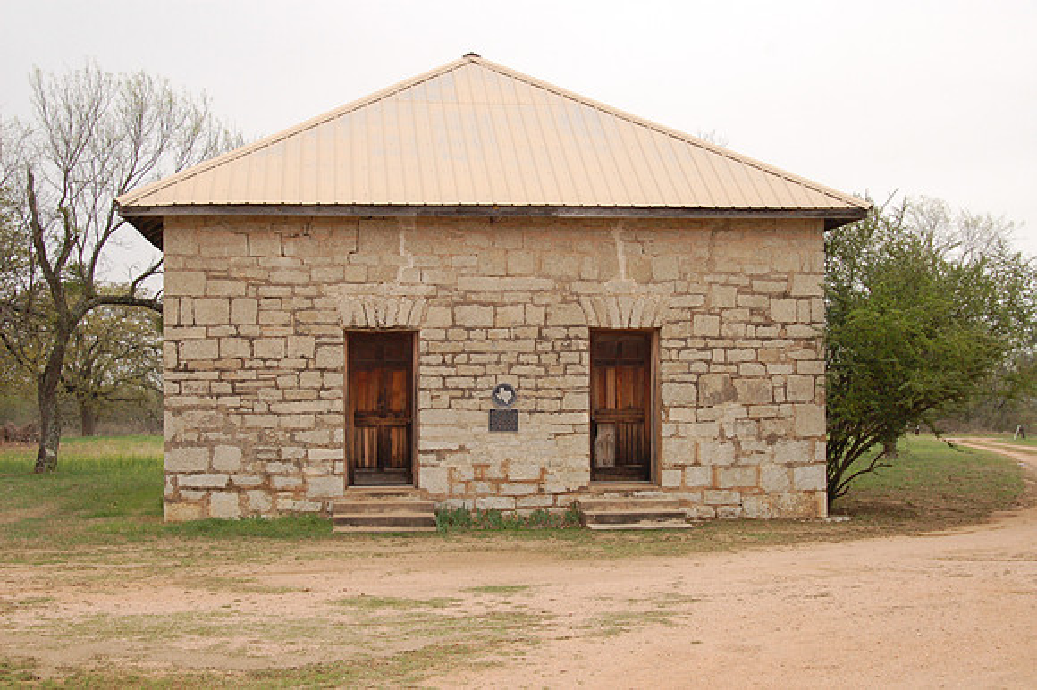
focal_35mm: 42
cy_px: 345
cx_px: 518
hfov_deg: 46.4
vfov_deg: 31.9
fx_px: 1209
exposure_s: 1/400
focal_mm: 28
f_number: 10
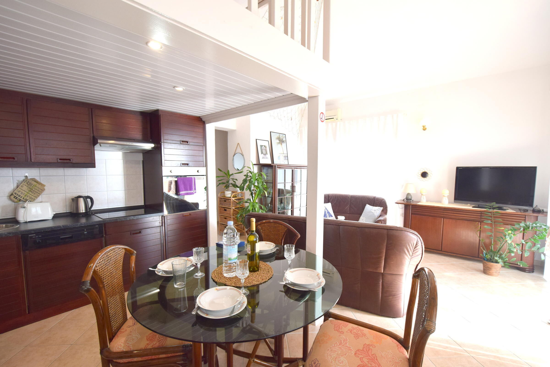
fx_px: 229
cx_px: 275
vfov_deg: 77.3
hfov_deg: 100.4
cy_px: 184
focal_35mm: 15
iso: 400
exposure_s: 1/100
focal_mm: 10
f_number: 5
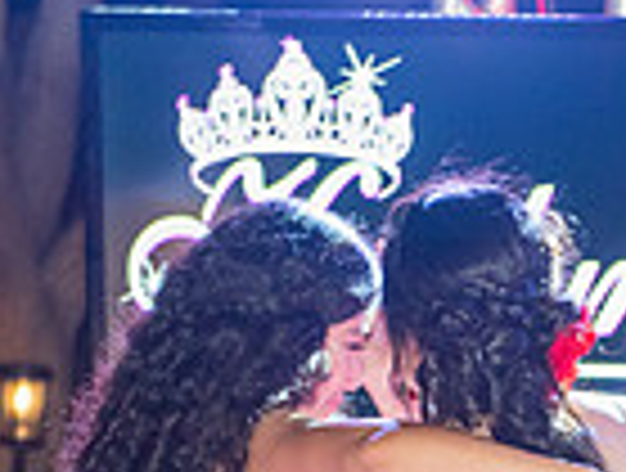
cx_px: 649
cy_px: 695
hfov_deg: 7.0
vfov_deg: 5.3
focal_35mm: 280
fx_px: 5077
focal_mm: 70
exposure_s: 1/100
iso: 1600
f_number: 3.2
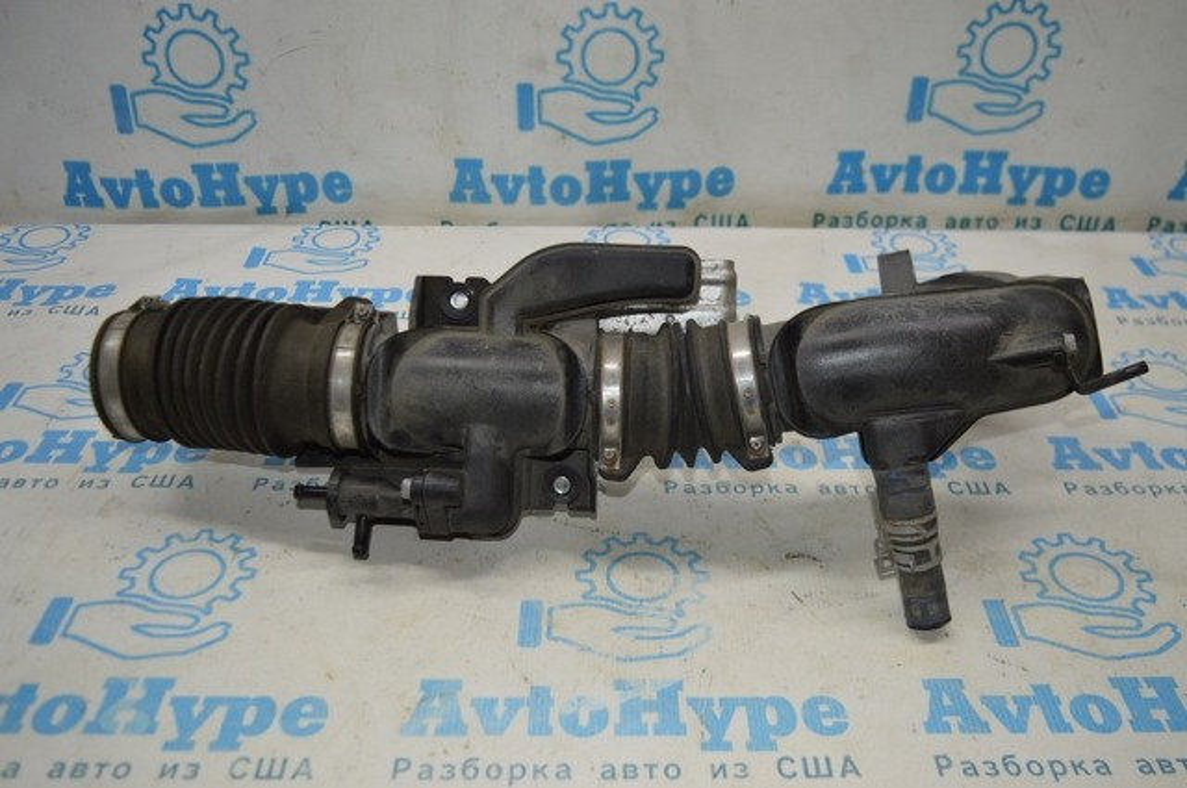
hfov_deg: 57.3
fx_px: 1087
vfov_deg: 39.9
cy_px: 394
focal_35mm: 33
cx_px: 594
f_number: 4
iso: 400
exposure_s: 1/125
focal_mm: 22
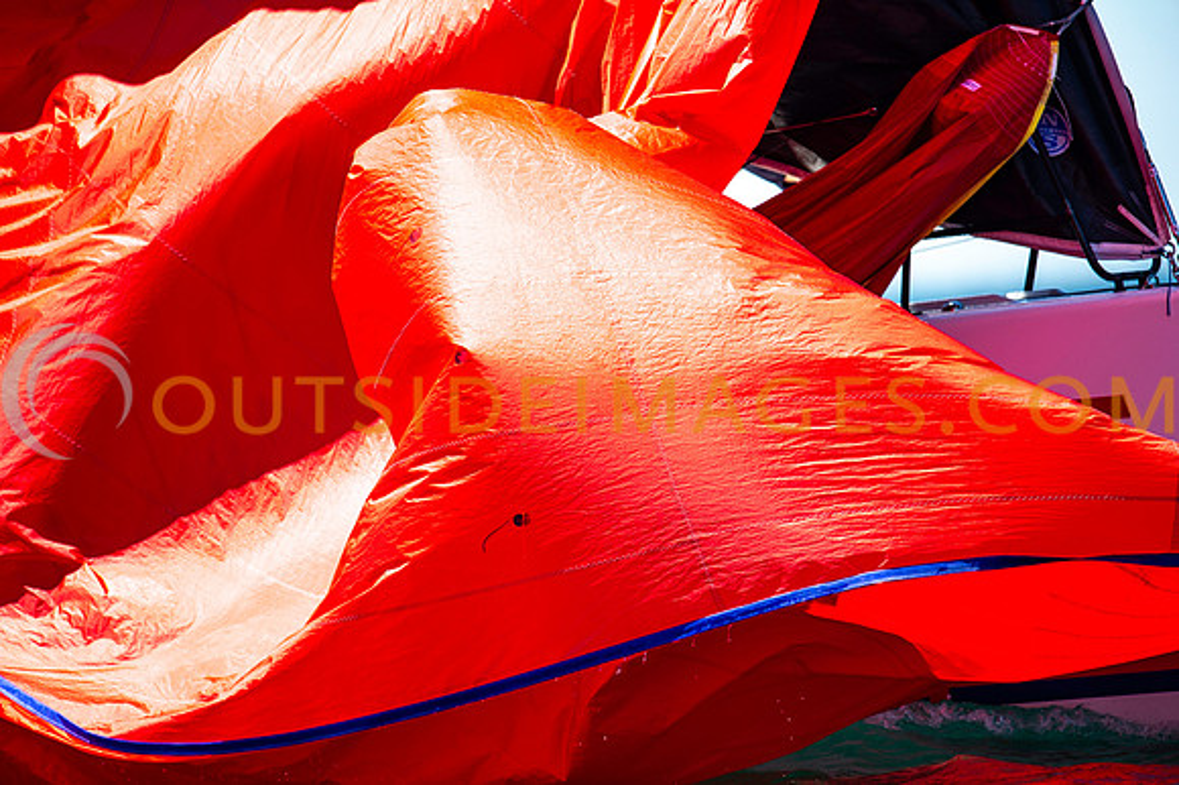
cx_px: 590
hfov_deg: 3.4
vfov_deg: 2.3
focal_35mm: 600
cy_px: 392
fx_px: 19638
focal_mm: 600
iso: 400
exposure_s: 1/1600
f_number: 5
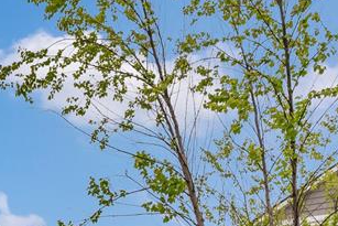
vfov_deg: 16.3
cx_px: -217
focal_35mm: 80
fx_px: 751
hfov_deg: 20.3
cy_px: 283
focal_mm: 24
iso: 250
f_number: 6.3
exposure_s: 1/800
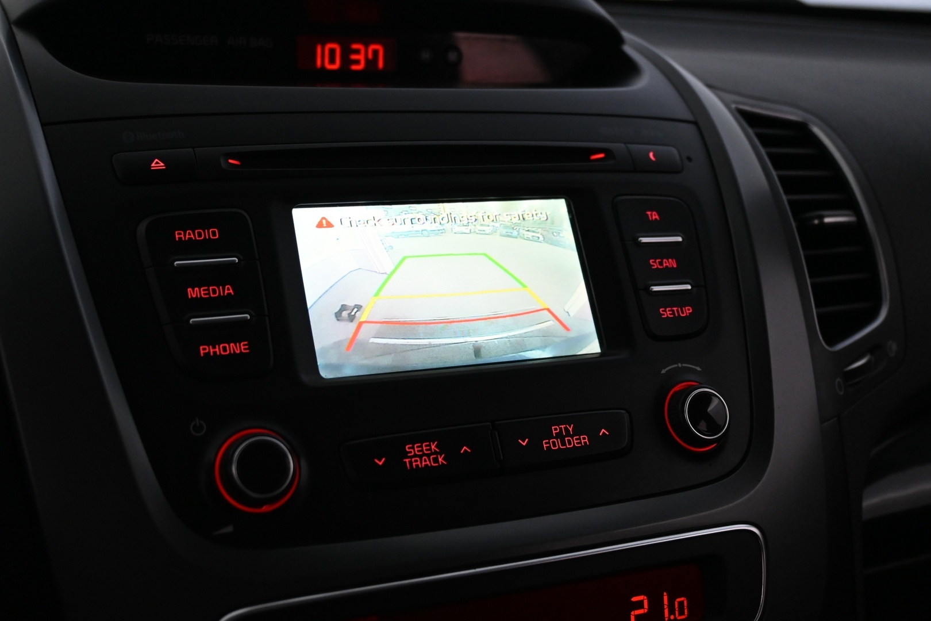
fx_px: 1125
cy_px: 310
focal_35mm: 44
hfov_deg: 45.0
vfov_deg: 30.8
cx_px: 466
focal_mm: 29
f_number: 4.8
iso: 1600
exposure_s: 1/50
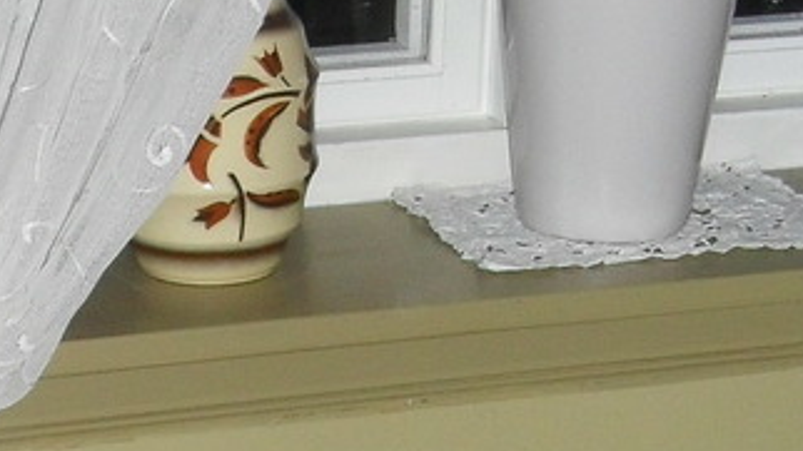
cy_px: 1076
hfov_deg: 14.8
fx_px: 3023
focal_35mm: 142
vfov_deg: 7.9
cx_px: -30
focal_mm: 6.3
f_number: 3.2
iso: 200
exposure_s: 1/45
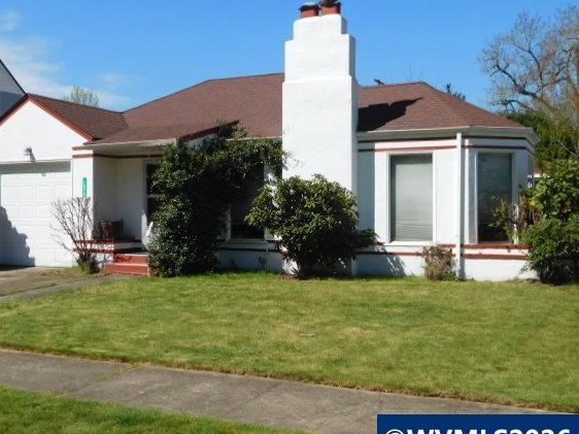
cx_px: 253
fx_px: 685
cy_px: 218
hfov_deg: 45.7
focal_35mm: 41
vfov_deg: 35.1
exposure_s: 1/400
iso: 125
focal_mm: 6.3
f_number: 7
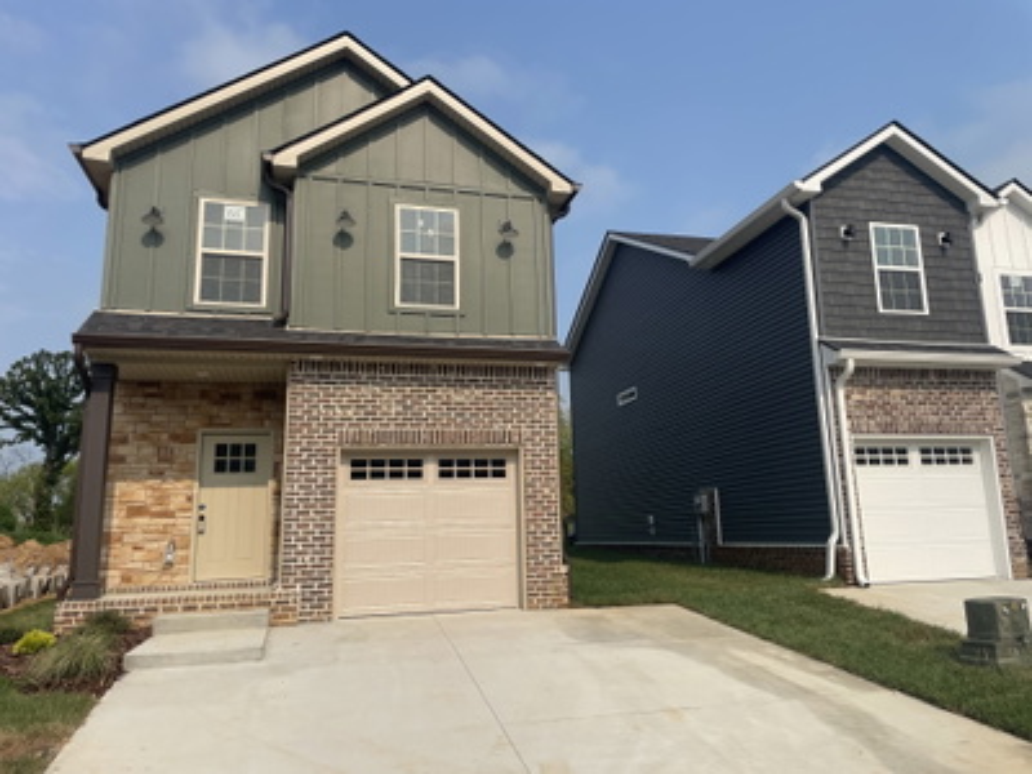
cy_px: 387
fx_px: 775
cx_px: 516
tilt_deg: +11.5
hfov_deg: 67.3
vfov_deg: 53.1
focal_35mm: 26
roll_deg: +2.1
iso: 32
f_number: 1.6
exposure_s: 1/5051
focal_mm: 4.2
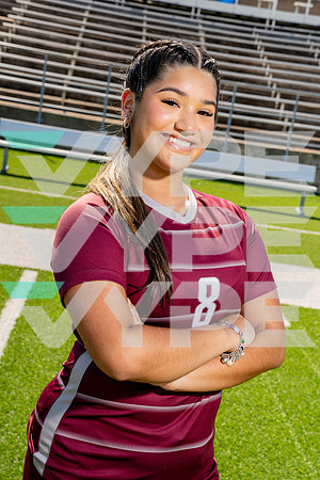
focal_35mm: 70
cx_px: 160
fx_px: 933
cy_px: 240
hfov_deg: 19.5
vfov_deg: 28.8
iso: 320
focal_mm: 70
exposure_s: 1/250
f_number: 11
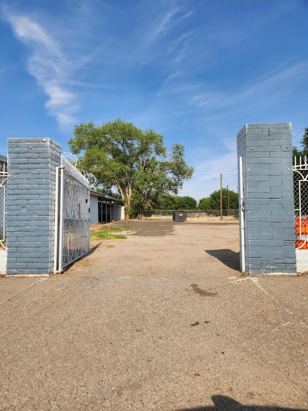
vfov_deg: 73.9
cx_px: 154
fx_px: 273
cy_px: 206
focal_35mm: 23
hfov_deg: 58.9
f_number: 1.8
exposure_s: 1/1742
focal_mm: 5.4
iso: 20
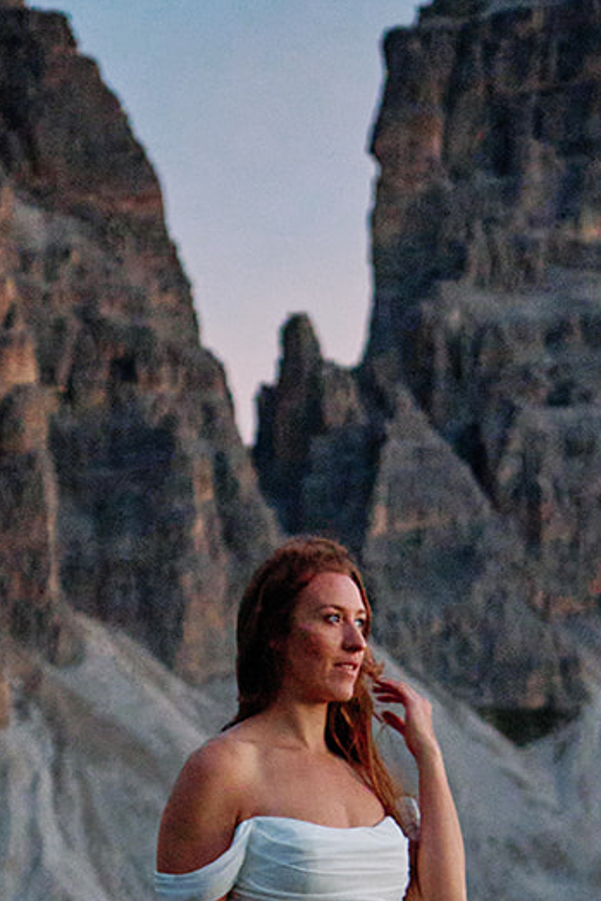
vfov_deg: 18.6
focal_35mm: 107
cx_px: 316
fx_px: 2677
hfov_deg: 12.8
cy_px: 892
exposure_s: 1/100
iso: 5000
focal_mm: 23
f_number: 1.4
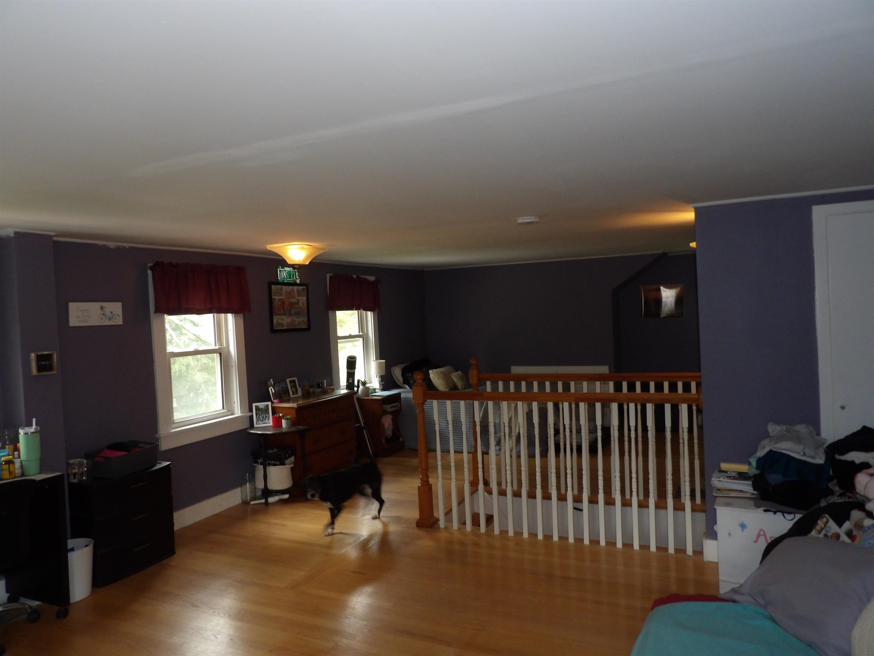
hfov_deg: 71.6
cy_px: 328
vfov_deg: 56.8
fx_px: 606
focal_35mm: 24
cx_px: 437
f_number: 3.2
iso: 200
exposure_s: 1/30
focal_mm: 4.3
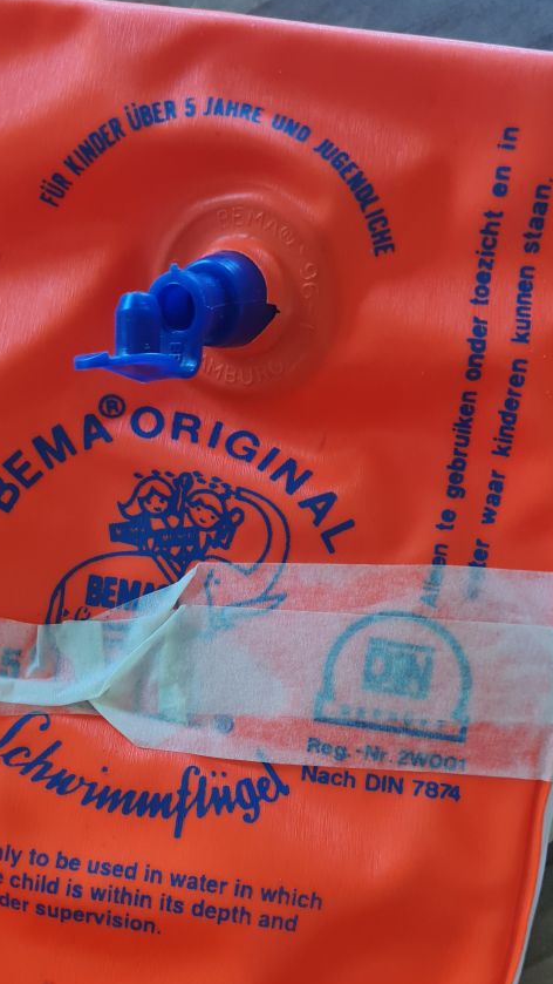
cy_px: 656
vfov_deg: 44.8
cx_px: 230
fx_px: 1173
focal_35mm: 45
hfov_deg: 26.5
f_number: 1.8
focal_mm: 5.4
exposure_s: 1/100
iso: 320
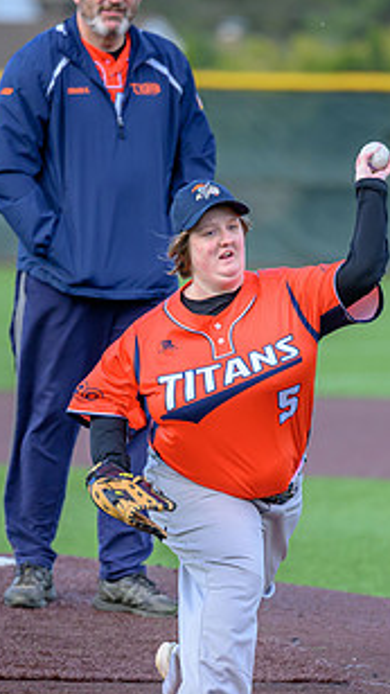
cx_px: 250
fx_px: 8816
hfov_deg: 2.5
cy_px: 454
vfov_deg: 4.5
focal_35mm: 479
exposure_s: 1/2000
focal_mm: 200
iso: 800
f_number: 3.2
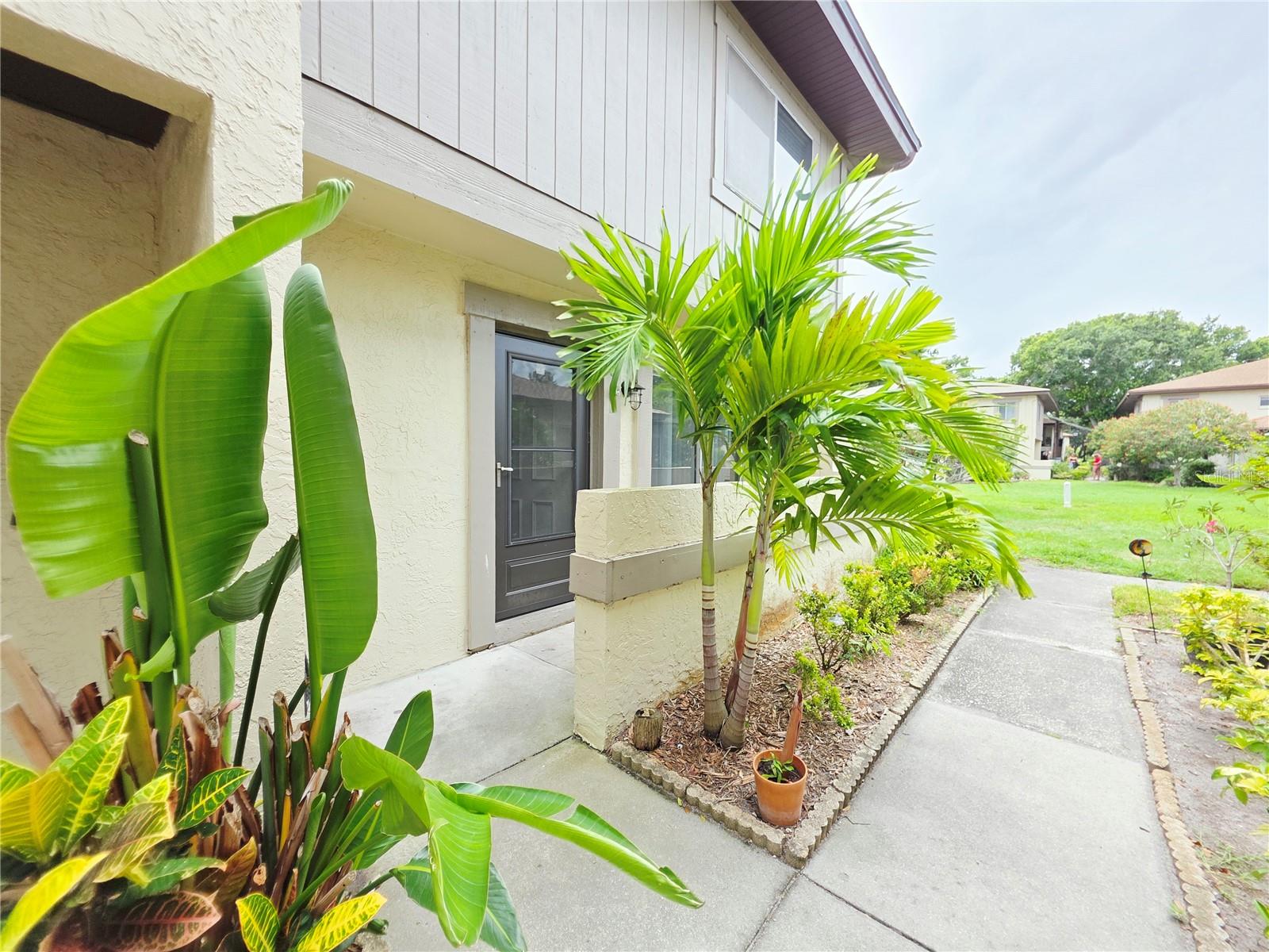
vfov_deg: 89.9
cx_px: 634
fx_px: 477
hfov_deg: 106.2
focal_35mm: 13
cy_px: 476
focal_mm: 2.2
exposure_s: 1/590
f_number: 1.9
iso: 40
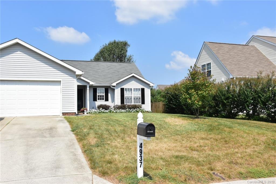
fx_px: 264
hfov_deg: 55.1
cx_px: 138
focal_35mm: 34
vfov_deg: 38.3
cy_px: 92
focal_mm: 23
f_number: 9
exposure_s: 1/2500
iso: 1600
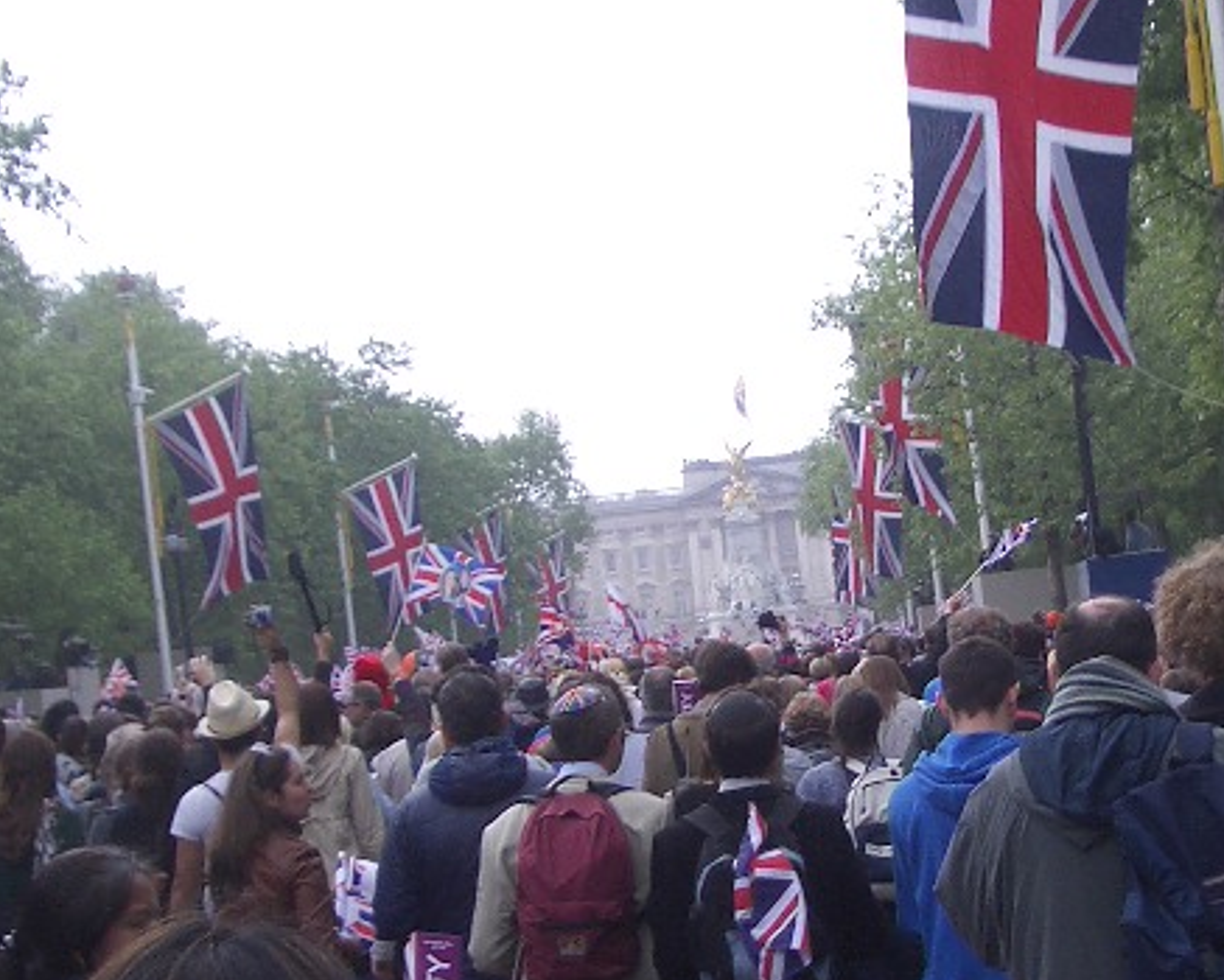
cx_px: 823
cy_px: 591
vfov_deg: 19.2
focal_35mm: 80
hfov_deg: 23.7
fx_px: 2899
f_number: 2.6
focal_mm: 5.8
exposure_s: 1/640
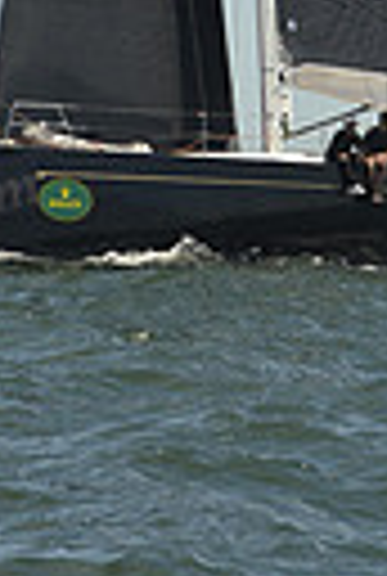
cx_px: 272
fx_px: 6672
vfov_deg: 4.9
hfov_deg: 3.3
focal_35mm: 416
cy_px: -500
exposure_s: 1/1600
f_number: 9
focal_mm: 92
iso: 280
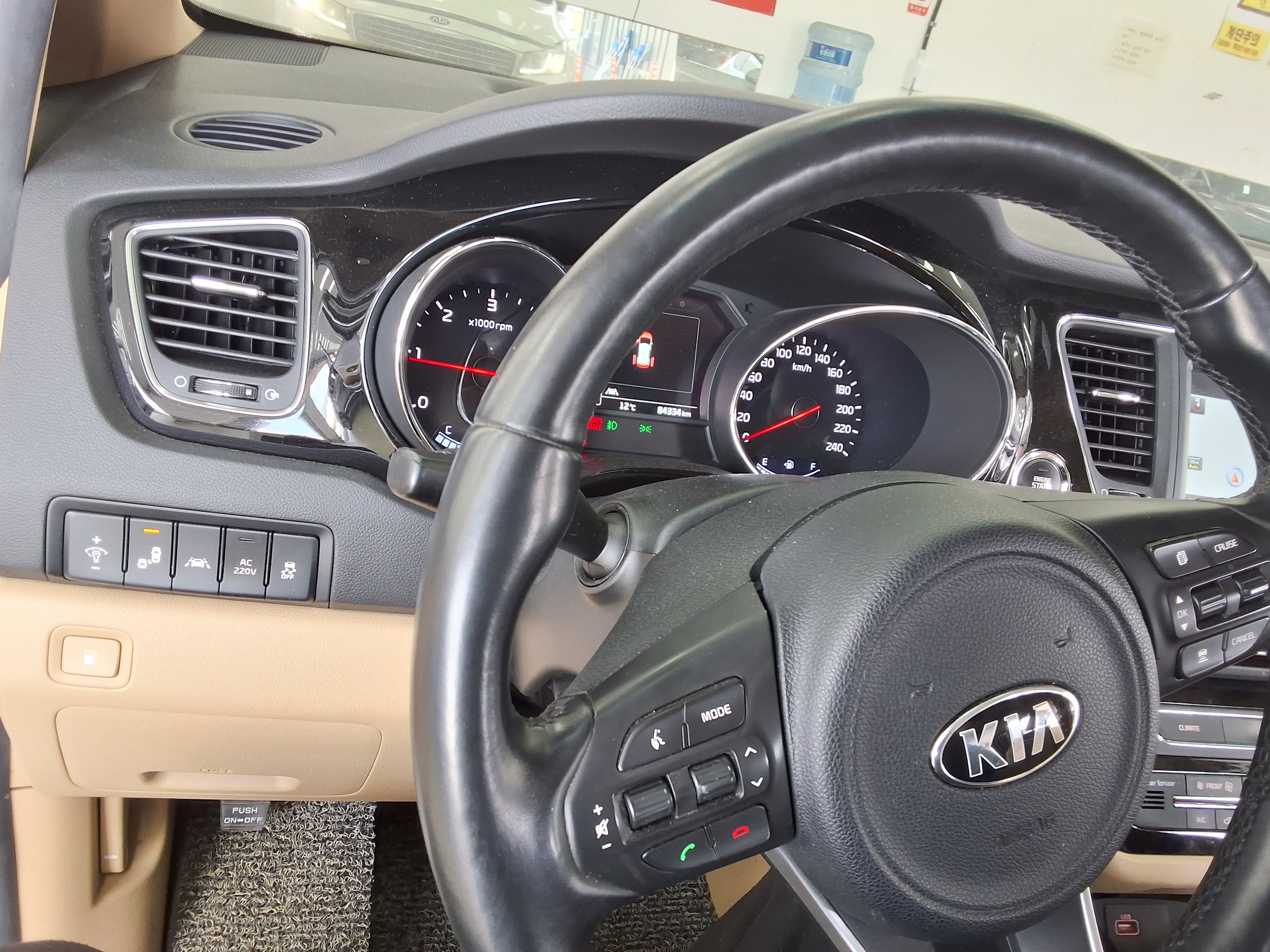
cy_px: 476
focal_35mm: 28
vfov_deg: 49.7
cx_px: 635
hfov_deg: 63.4
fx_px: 1027
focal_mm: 2.91
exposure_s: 1/40
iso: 80
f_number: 1.9
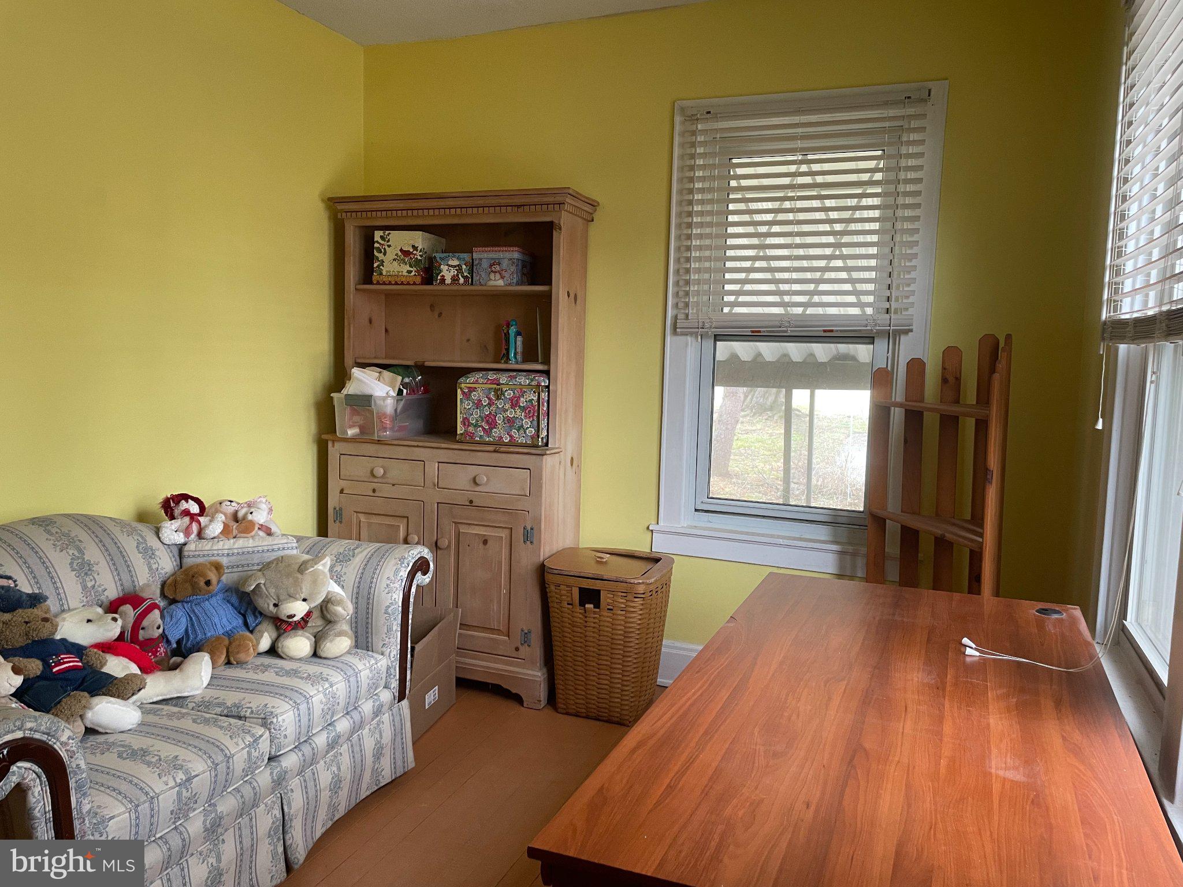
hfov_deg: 67.3
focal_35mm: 26
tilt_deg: -5.7
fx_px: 889
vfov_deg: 53.1
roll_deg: -1.3
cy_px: 444
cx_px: 592
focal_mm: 4.2
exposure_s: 1/60
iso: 160
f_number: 1.6
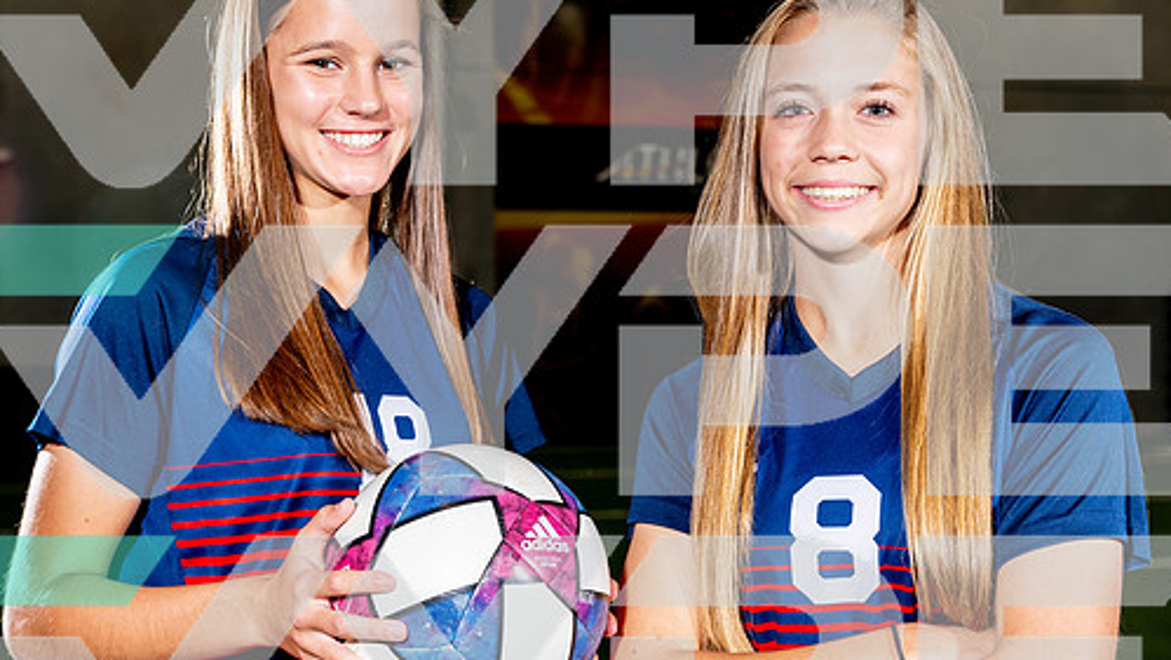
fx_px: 2112
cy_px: 362
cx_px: 573
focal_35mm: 68
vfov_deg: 17.7
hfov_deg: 31.0
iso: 100
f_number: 5
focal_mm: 48
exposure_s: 1/125
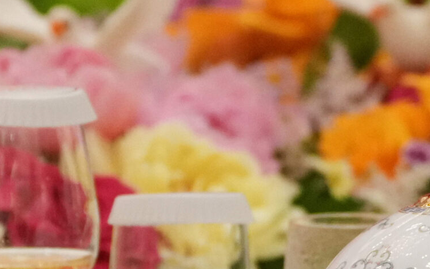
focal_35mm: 1030
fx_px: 12070
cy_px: 271
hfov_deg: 2.0
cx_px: 171
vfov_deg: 1.3
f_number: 5.6
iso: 5000
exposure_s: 1/500
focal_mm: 198
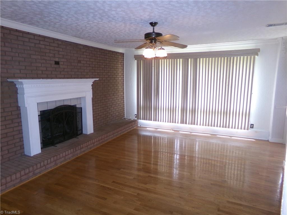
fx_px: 199
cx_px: 144
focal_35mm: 24
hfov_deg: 71.6
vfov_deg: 56.8
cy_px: 108
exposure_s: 1/34
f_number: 3.7
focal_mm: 4.3
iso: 200
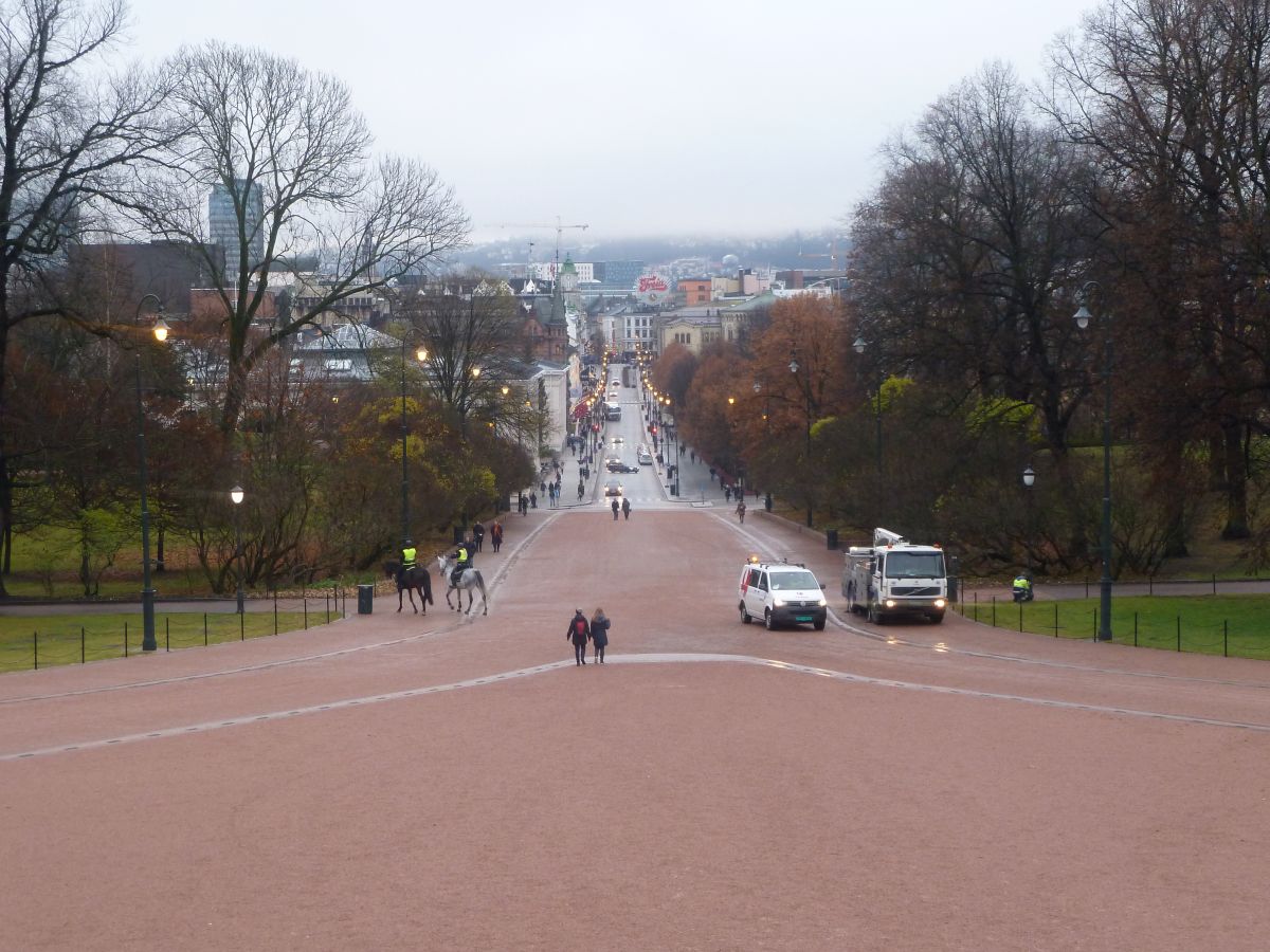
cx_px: 635
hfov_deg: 29.0
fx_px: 2458
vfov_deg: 21.9
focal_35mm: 67
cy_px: 476
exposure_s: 1/40
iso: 200
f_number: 4.1
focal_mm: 11
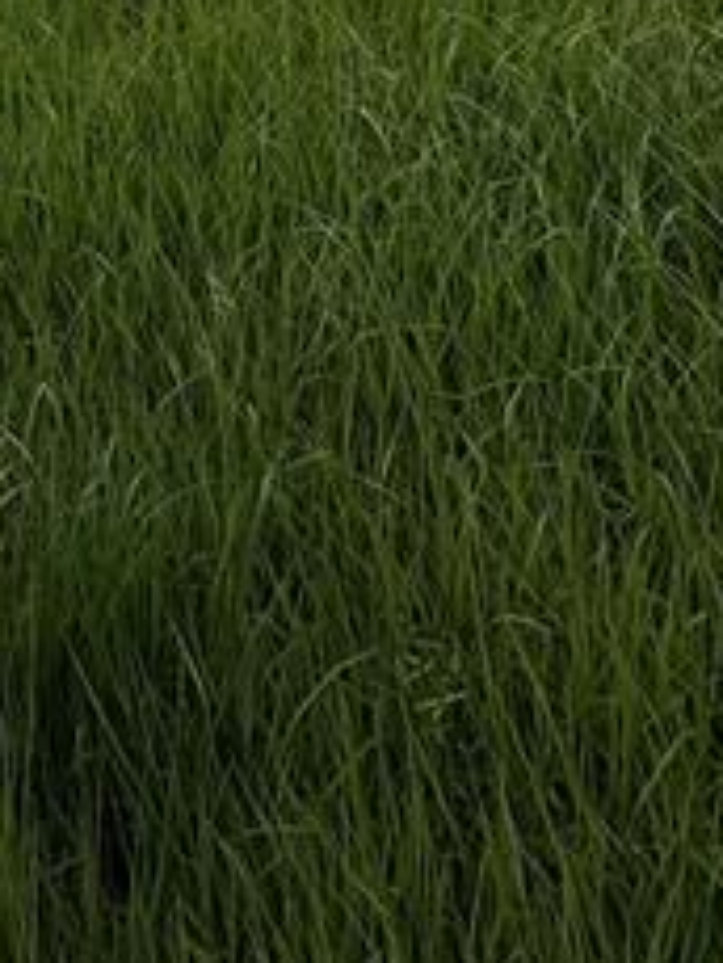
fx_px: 1308
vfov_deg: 26.2
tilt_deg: -6.0
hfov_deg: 26.8
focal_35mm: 47
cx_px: -177
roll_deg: -0.2
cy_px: -559
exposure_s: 1/3731
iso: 50
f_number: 2.2
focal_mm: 2.22
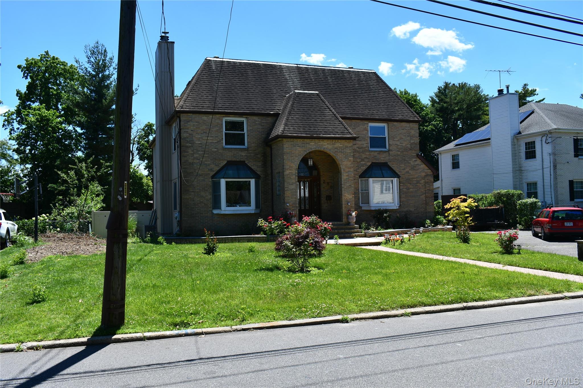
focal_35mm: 33
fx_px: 534
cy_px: 194
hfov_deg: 57.2
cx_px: 292
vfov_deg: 40.0
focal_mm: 22
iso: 100
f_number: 8
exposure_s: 1/250
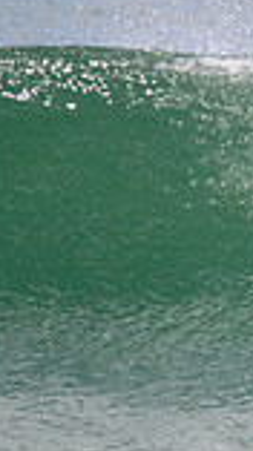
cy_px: 235
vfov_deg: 0.5
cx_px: 752
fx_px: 51039
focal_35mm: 4268
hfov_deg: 0.3
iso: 900
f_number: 11
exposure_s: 1/2000
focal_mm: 800
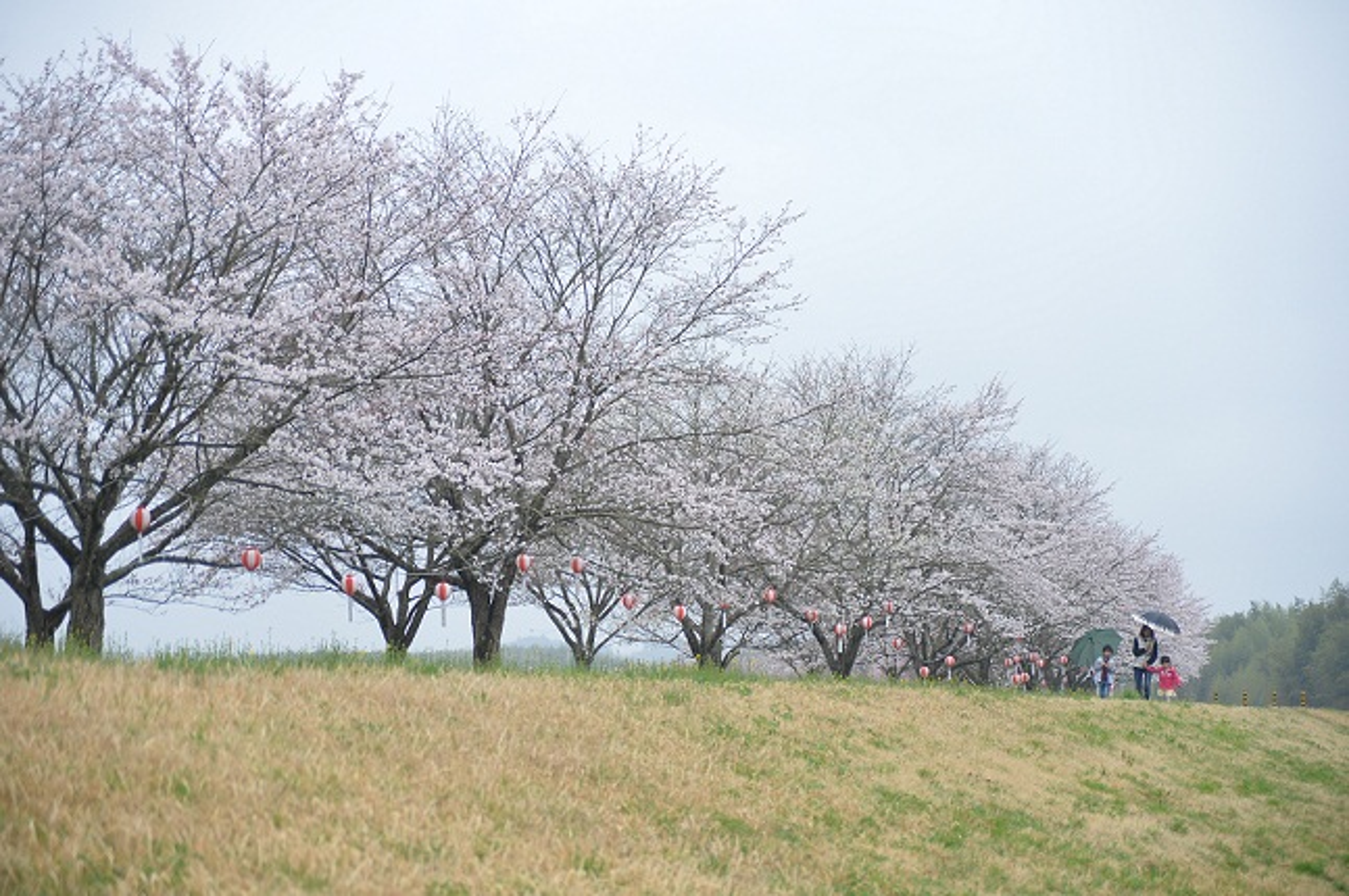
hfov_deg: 19.5
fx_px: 3931
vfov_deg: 13.0
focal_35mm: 105
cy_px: 448
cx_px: 674
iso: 400
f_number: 5
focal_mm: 105
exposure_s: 1/640
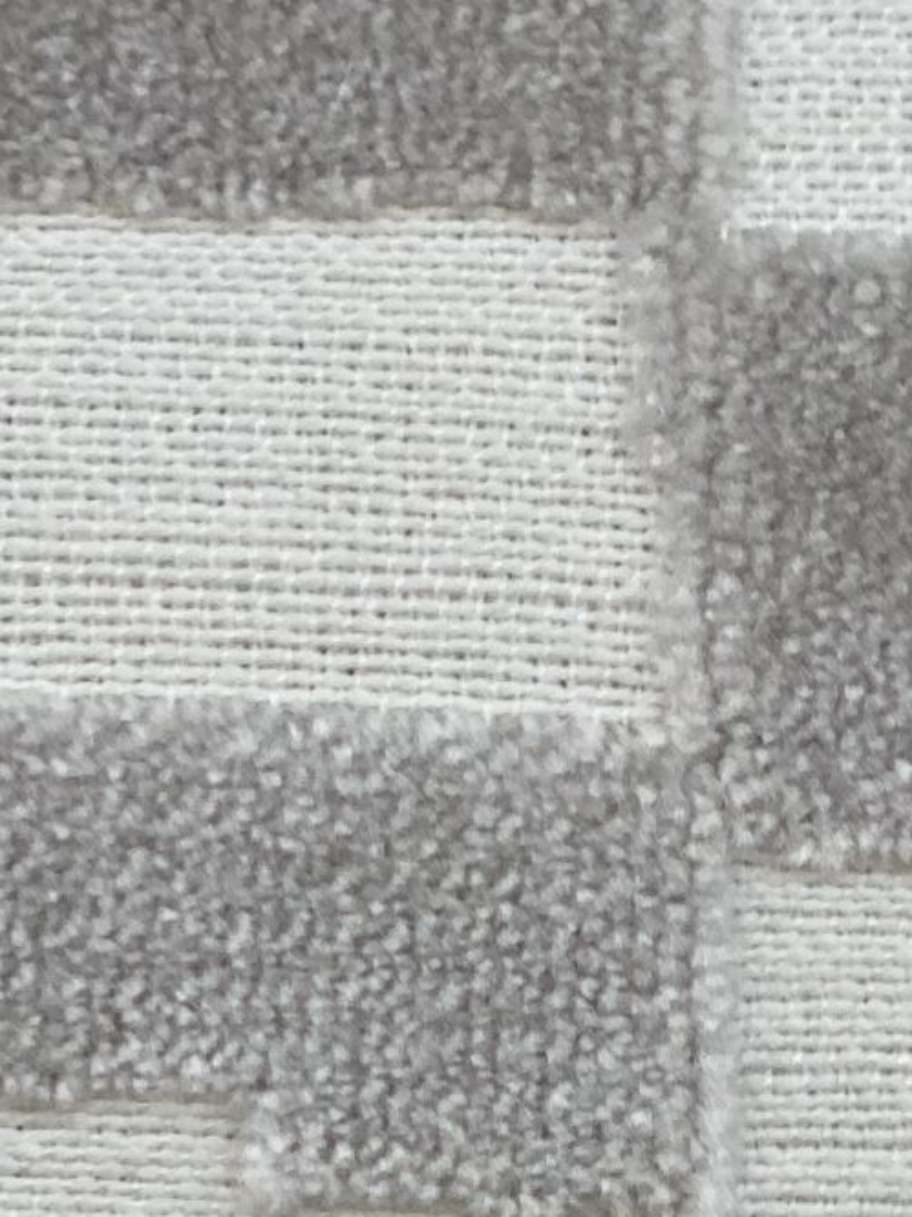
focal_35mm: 200
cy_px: 1475
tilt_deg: -41.1
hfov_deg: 7.4
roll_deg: -0.7
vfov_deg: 9.7
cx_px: 466
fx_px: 7030
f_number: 2
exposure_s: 1/122
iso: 50
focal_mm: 6
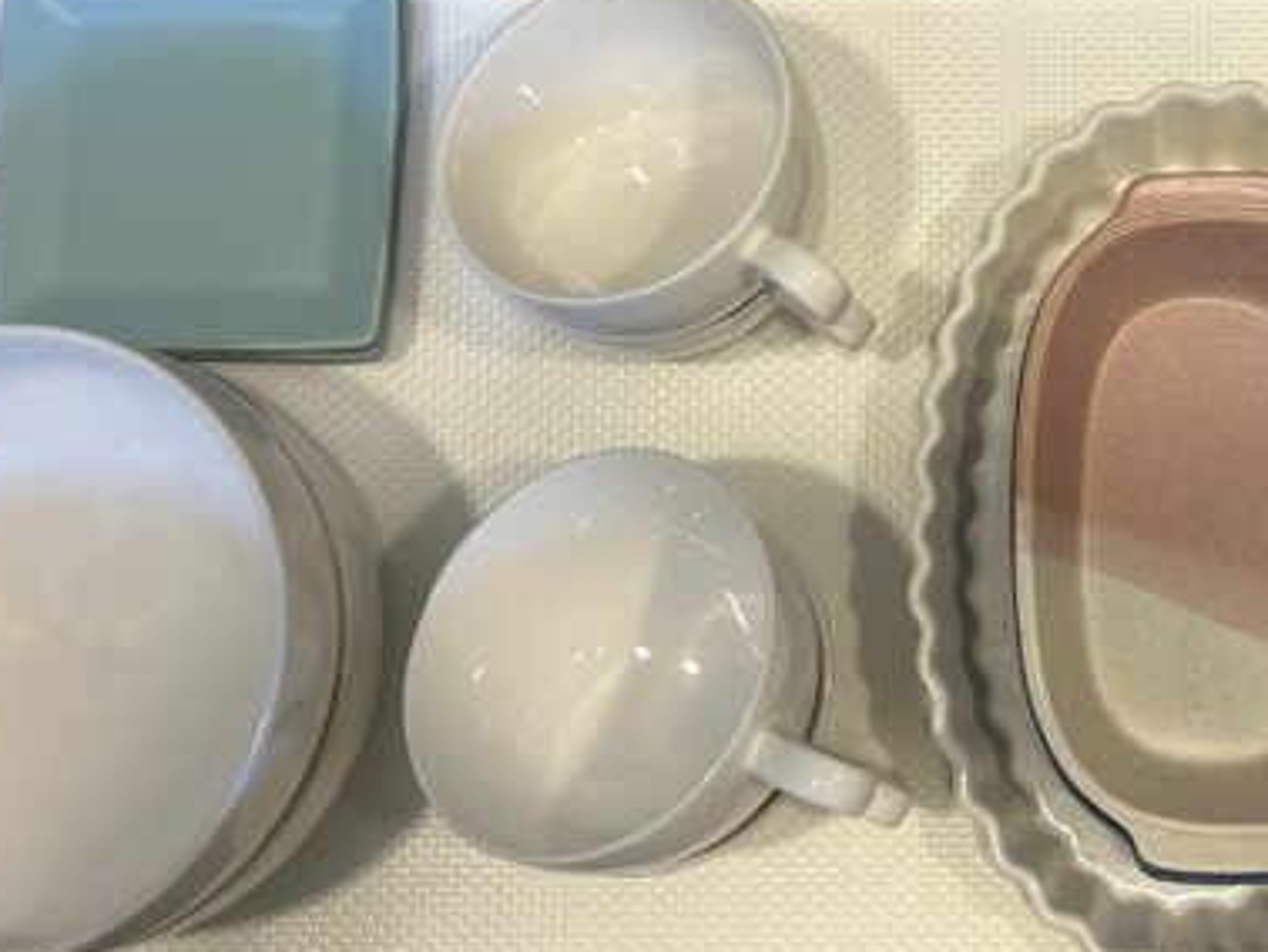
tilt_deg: -81.3
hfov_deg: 34.1
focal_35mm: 55
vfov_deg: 26.6
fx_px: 2016
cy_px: 419
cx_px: 973
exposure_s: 1/100
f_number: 1.5
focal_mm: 5.7
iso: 100
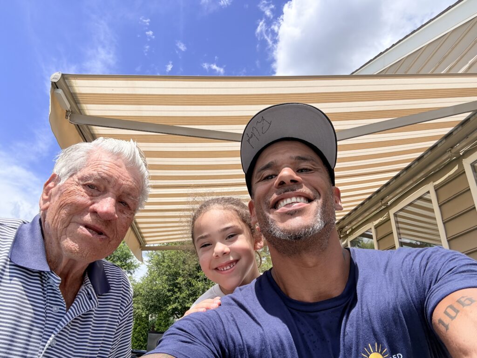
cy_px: 179
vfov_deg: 58.9
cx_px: 238
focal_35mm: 23
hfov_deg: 73.9
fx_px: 317
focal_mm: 2.69
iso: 40
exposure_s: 1/1172
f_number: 1.9
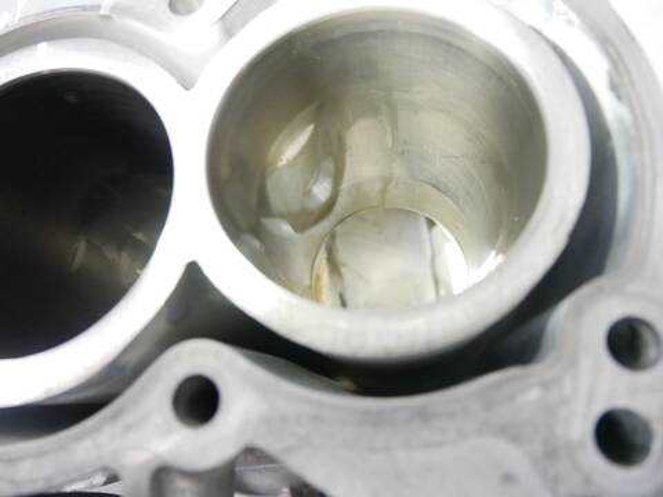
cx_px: 332
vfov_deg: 56.8
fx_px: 460
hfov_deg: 71.6
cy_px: 248
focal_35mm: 24
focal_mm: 12
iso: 1600
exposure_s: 1/60
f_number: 3.5
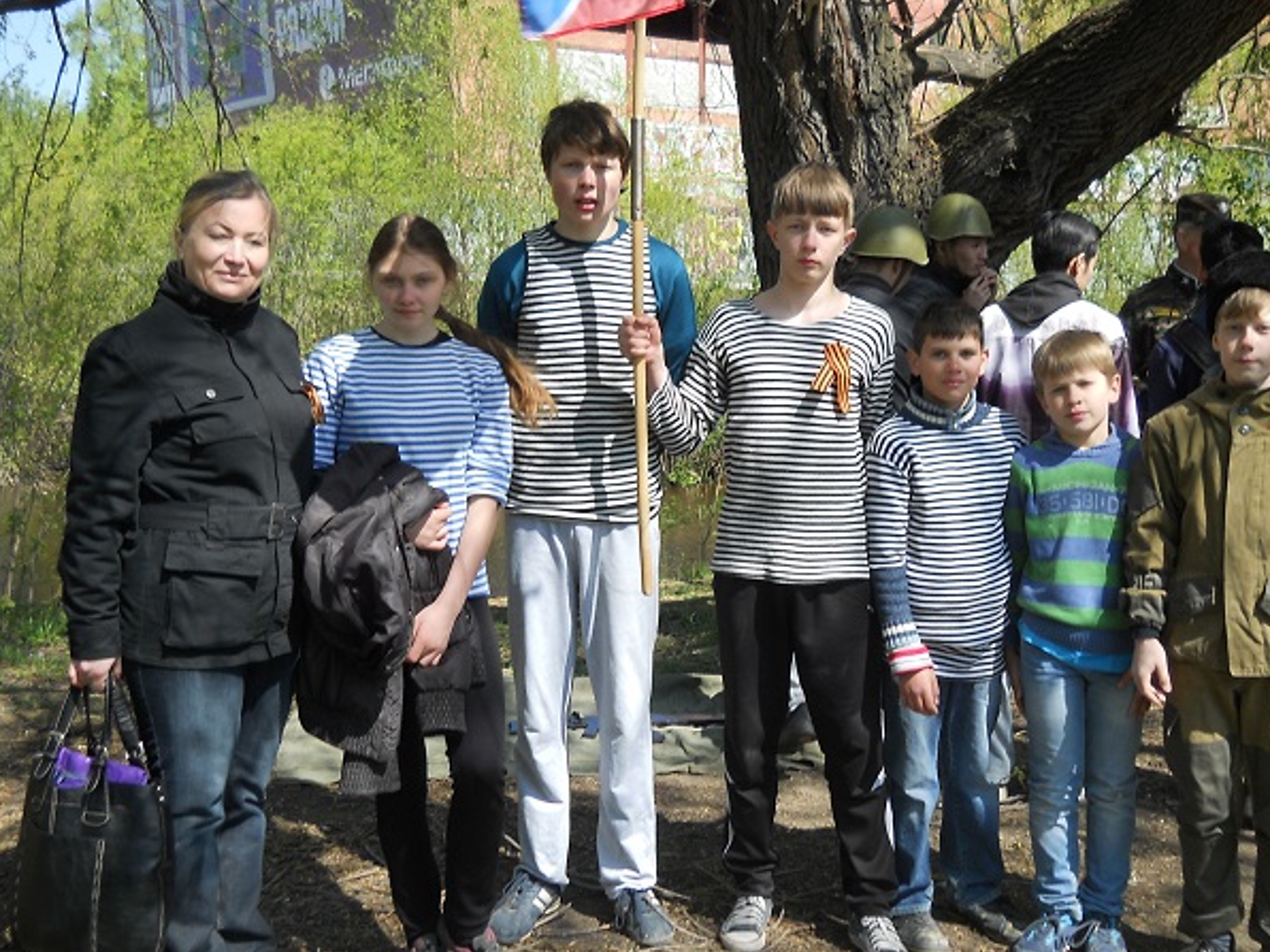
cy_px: 505
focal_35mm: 44
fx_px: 1614
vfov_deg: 32.9
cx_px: 667
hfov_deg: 42.9
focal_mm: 6.72
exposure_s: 1/160
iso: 80
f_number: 5.5
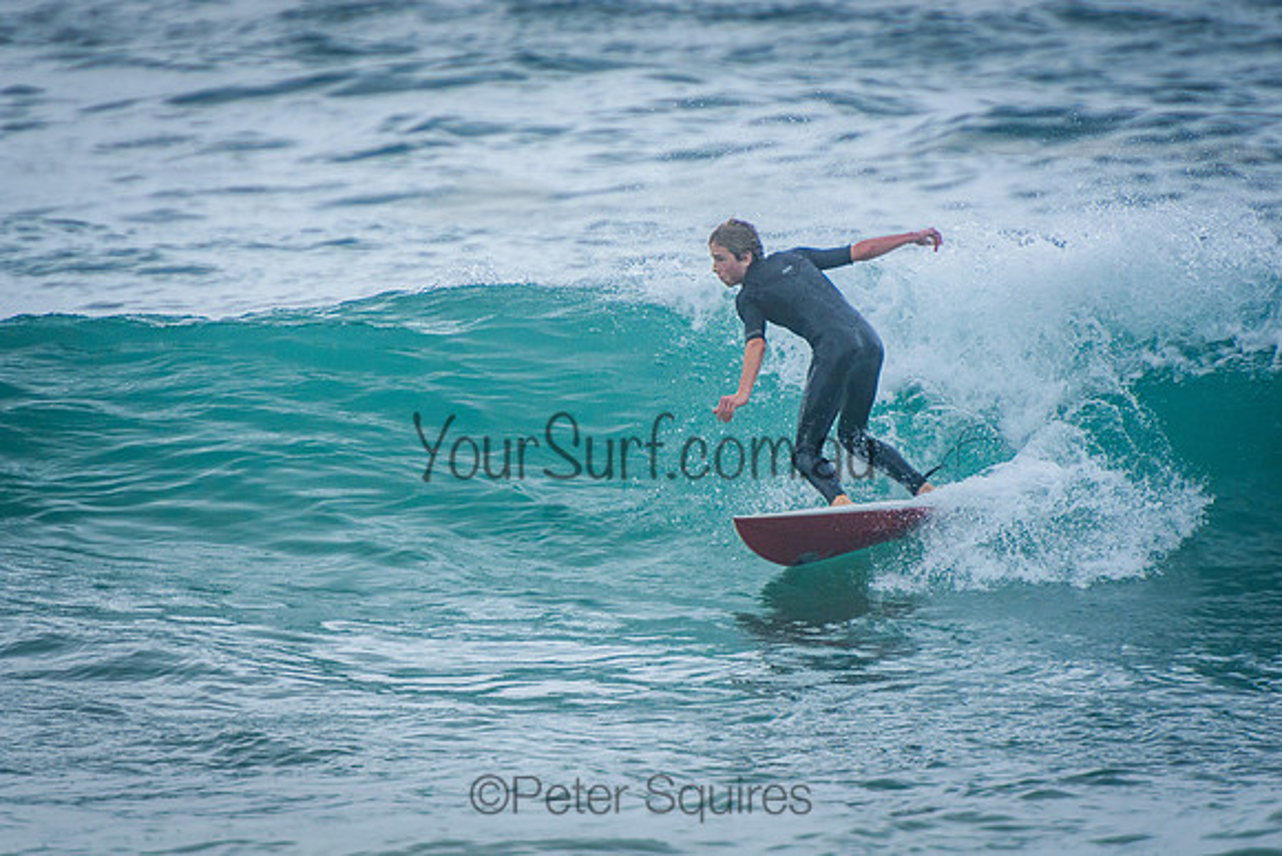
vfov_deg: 2.3
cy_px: 428
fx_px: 21371
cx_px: 641
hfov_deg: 3.4
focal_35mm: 600
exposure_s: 1/2000
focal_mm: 400
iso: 640
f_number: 5.6
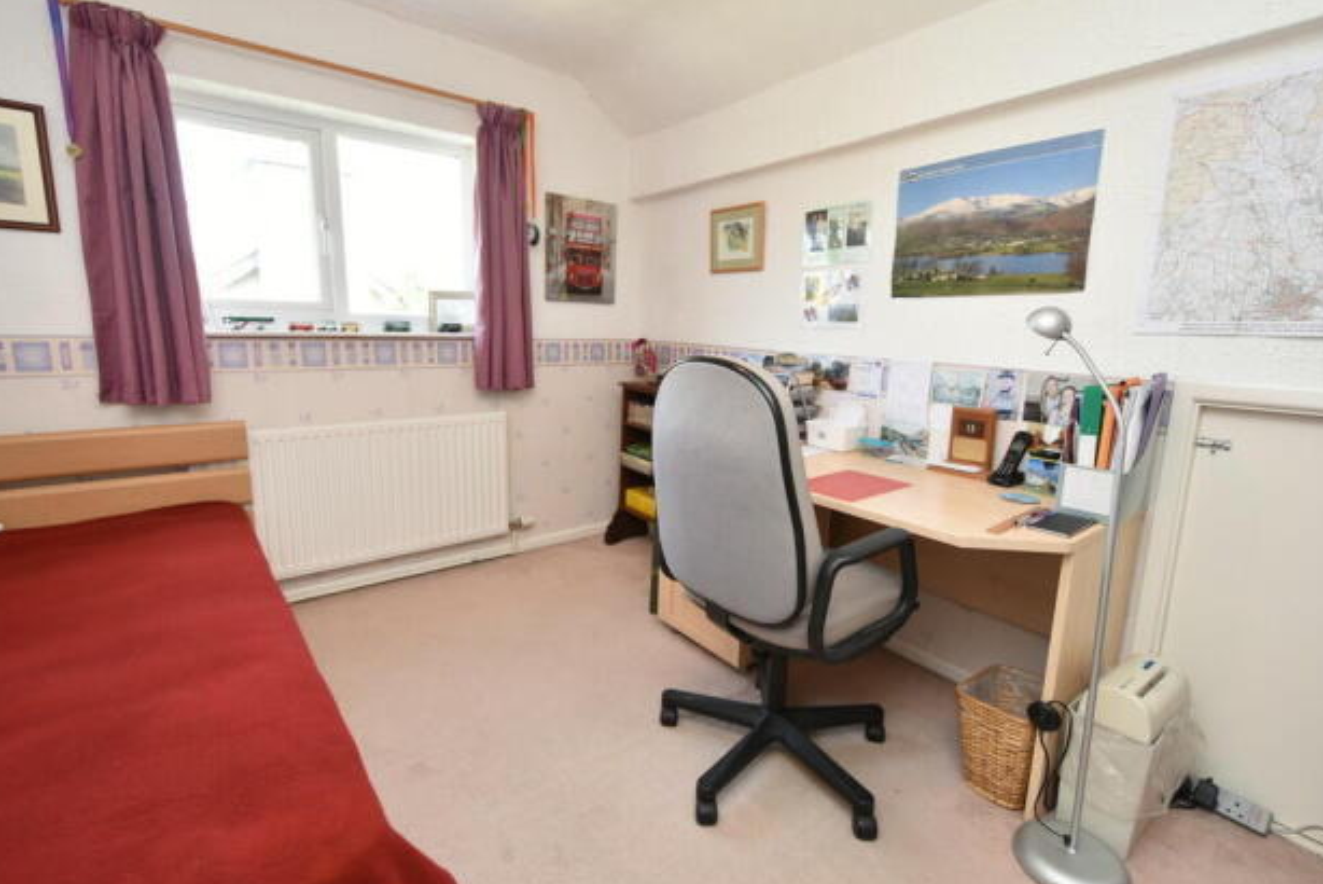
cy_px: 447
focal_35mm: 16
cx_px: 660
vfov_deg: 73.8
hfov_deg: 96.7
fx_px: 588
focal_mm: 10
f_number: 4
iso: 250
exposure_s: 1/60
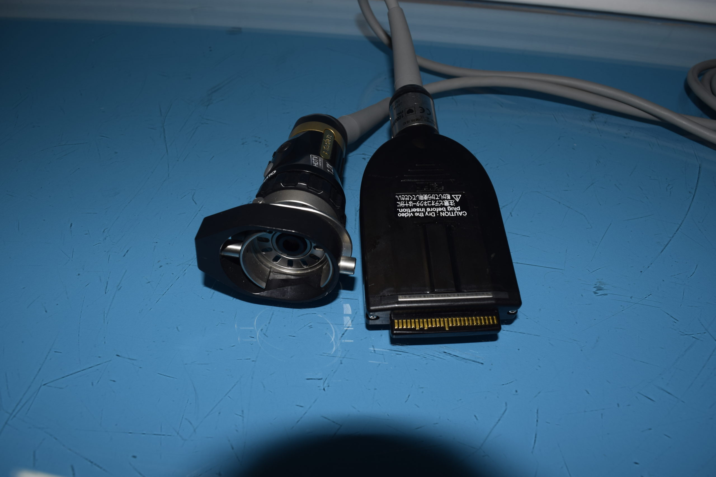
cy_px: 238
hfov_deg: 67.4
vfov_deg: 47.9
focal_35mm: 27
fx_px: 537
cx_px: 358
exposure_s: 1/60
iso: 100
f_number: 8
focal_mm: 18
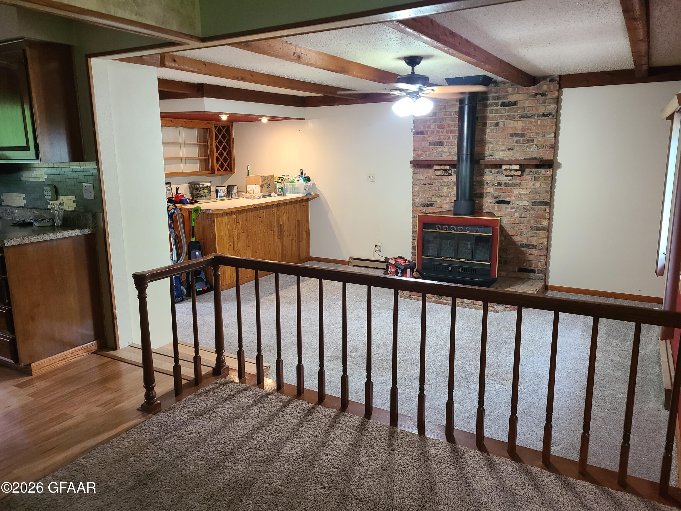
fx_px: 511
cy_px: 256
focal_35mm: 26
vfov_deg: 53.1
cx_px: 340
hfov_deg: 67.3
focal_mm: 5.4
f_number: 1.8
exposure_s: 1/40
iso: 400
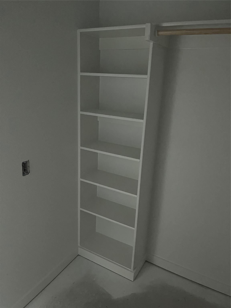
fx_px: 231
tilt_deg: -17.8
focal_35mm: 26
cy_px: 154
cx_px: 116
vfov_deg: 67.3
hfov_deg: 53.1
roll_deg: -2.3
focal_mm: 5.1
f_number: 1.6
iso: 800
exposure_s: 1/30
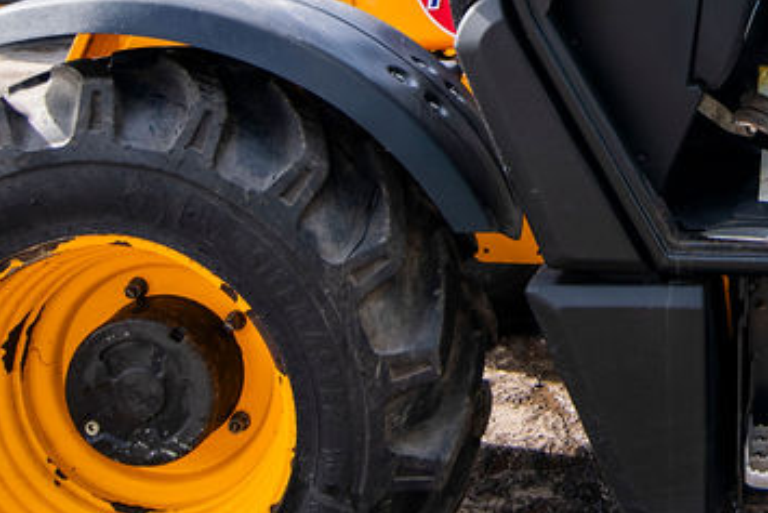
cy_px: -94
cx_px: 807
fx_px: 1110
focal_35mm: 52
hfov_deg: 34.0
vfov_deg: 23.8
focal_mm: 18
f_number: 5
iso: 250
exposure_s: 1/500
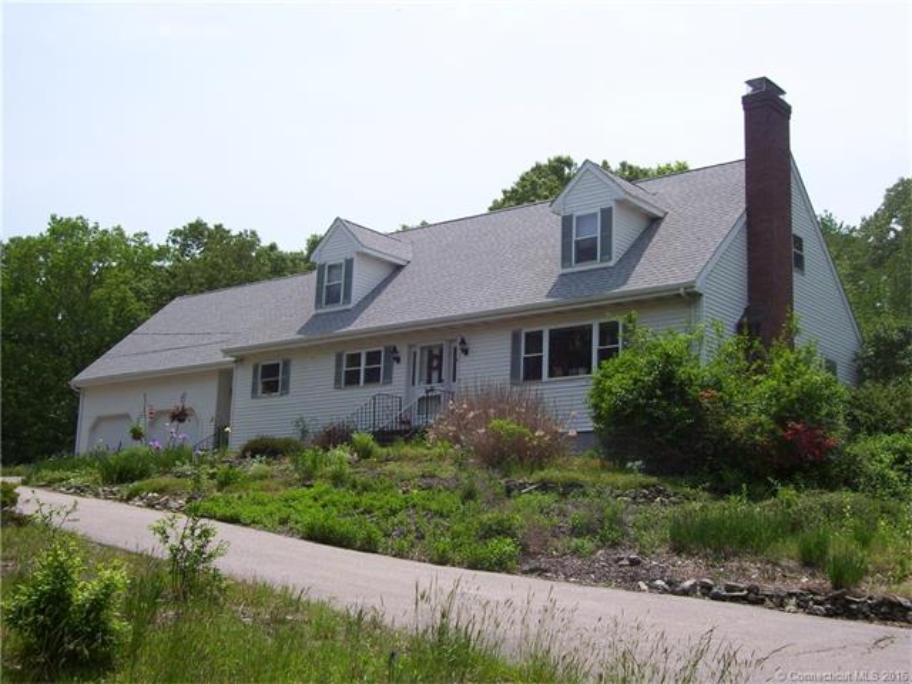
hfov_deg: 42.1
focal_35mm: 45
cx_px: 456
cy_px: 342
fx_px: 1186
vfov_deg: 32.2
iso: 80
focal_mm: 7.6
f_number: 5.6
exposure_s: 1/640
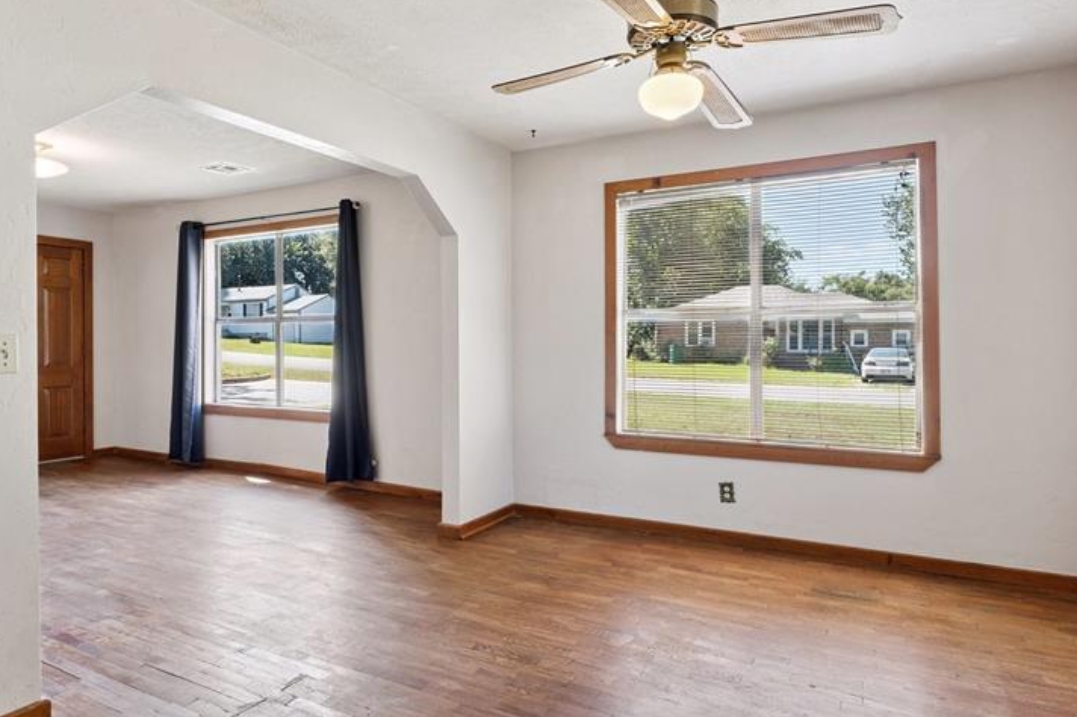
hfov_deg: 75.8
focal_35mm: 23
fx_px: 690
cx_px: 500
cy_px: 339
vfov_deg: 54.9
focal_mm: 10.7
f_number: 8
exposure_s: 1/40
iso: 200
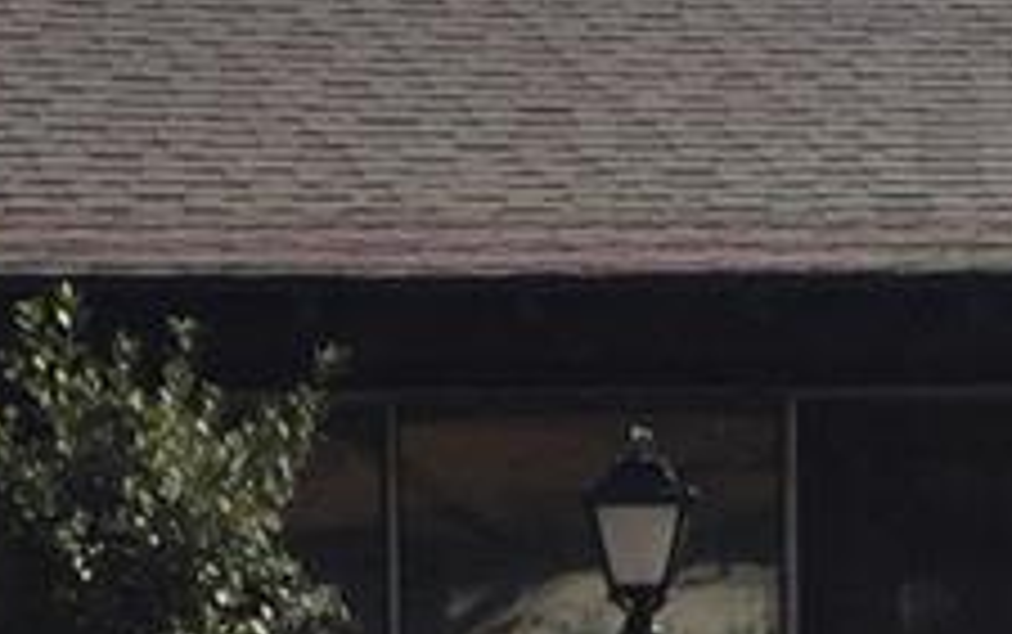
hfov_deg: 10.2
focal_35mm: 205
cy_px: 1061
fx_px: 5658
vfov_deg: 6.3
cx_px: 427
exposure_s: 1/3300
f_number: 2.2
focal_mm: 4.15
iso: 32
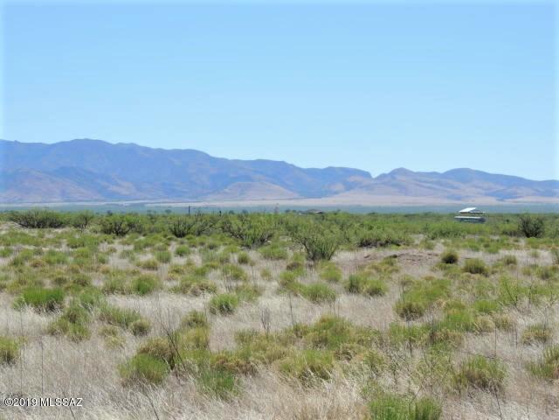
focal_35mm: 105
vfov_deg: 14.1
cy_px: 210
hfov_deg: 18.7
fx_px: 1696
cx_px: 280
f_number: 4.2
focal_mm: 18.7
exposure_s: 1/640
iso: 100
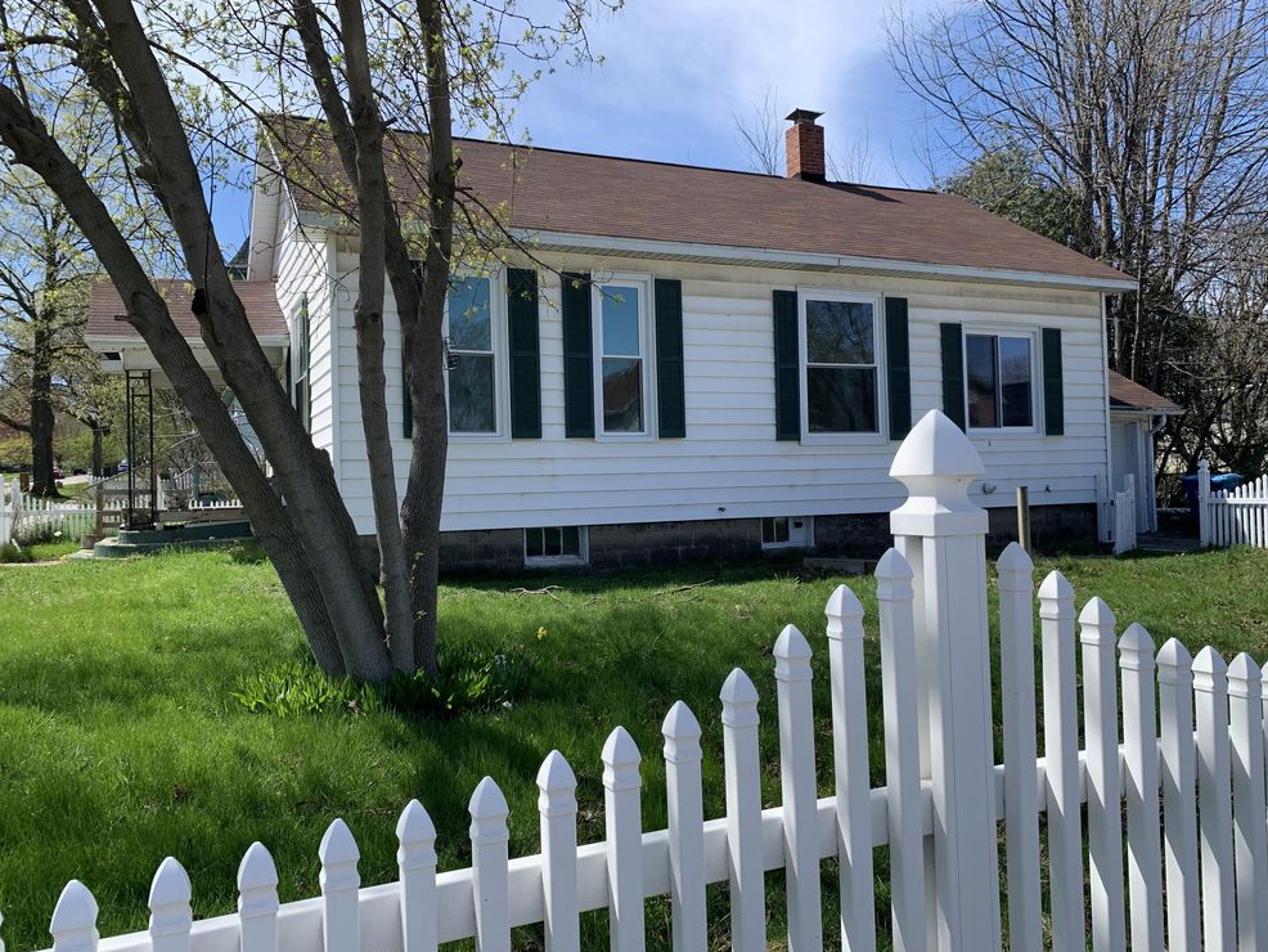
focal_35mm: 27
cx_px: 637
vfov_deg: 51.4
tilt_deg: +1.1
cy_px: 467
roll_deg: +1.5
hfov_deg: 65.3
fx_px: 989
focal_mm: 4.25
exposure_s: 1/1490
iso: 25
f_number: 1.8
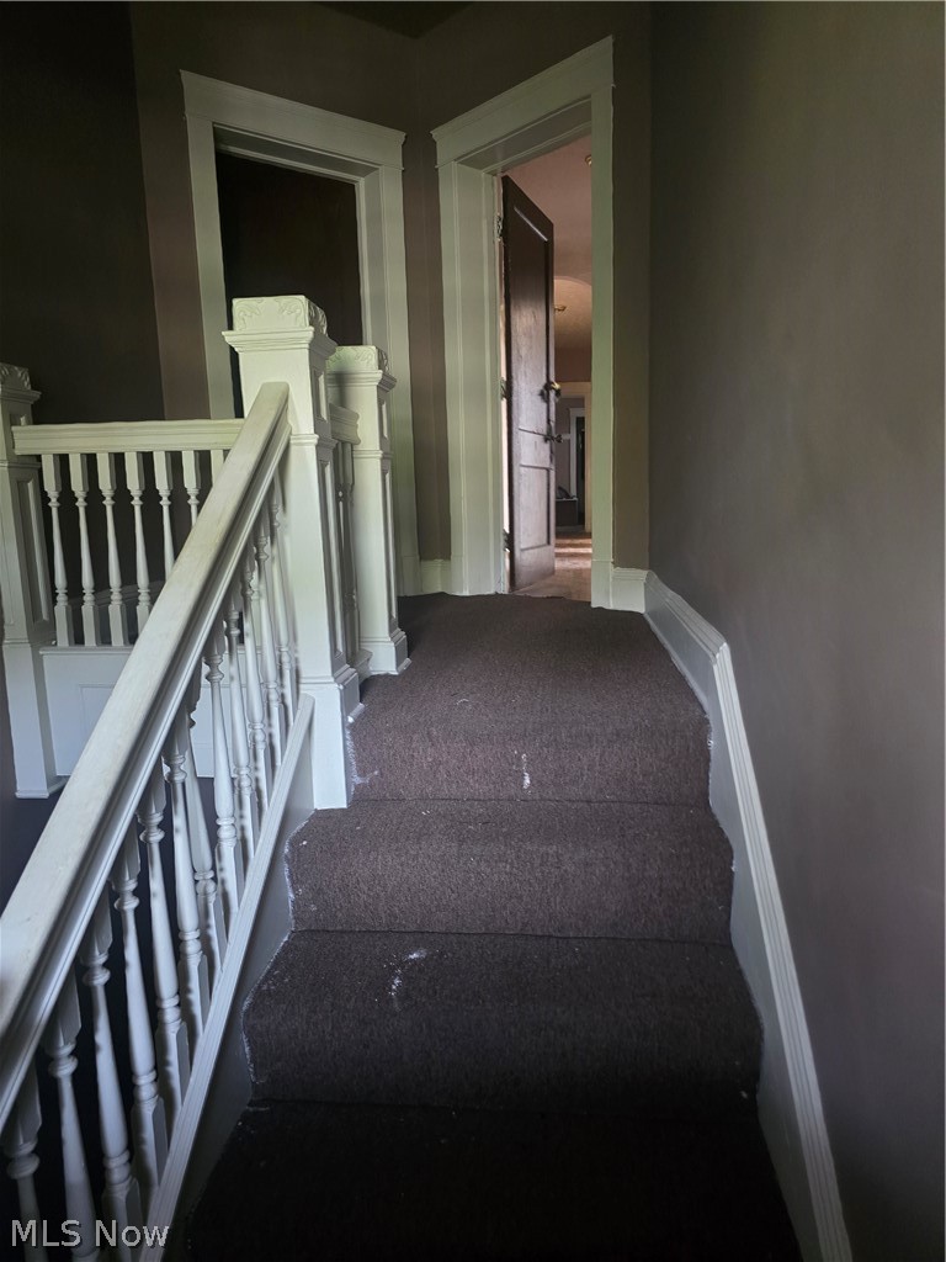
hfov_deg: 58.9
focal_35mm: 23
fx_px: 838
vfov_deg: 73.9
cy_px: 631
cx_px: 473
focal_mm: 6.3
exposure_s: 1/60
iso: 1000
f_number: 1.7
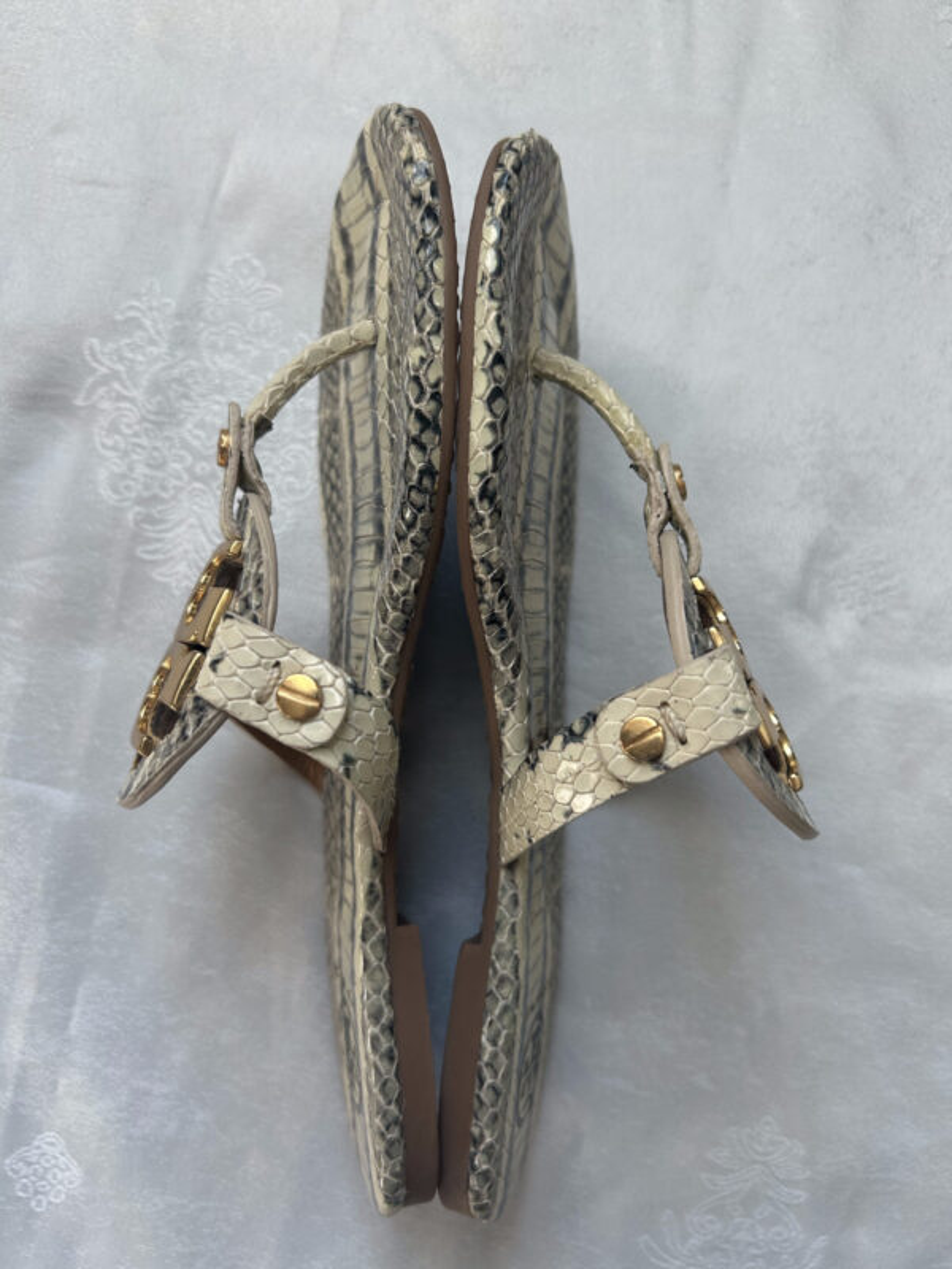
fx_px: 953
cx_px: 476
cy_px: 634
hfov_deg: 53.1
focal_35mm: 26
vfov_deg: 67.3
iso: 32
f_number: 1.5
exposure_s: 1/150
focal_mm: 5.7
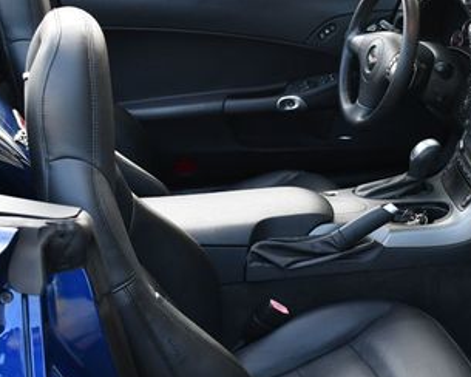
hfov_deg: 26.7
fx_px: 990
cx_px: 272
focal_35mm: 71
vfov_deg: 21.6
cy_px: 204
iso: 400
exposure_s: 1/250
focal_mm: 18
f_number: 4
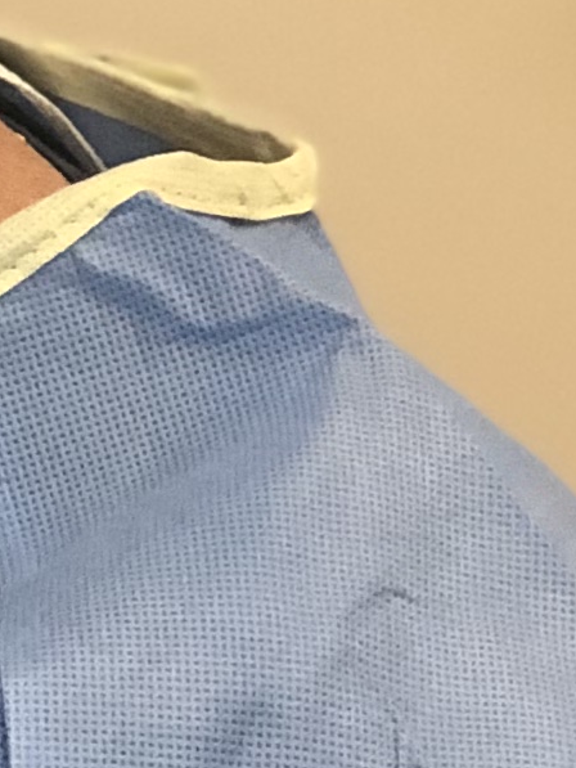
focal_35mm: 385
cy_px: 867
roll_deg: +0.0
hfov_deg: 3.8
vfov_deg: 5.1
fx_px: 8539
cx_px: -579
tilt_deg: -7.5
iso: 64
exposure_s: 1/30
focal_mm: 6.6
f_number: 2.8
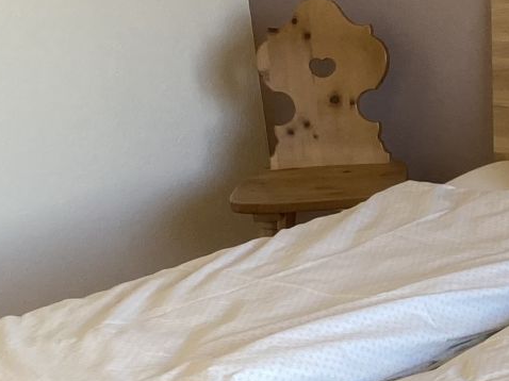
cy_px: 307
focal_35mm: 120
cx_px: 803
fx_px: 1764
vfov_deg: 12.3
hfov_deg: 15.0
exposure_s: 1/121
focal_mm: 3.99
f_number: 1.8
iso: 80
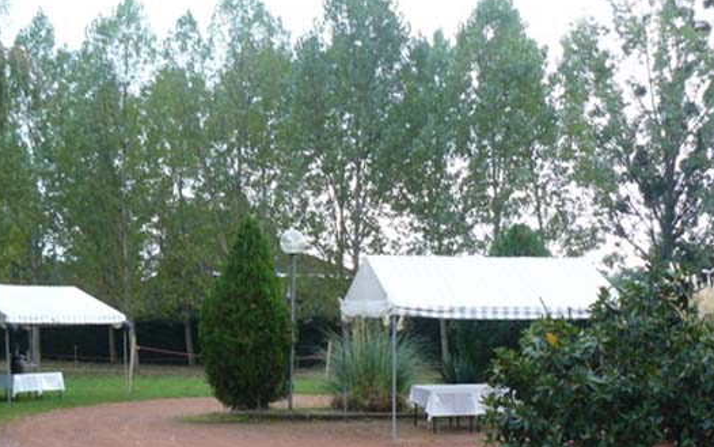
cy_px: 359
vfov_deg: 22.1
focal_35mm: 58
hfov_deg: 34.9
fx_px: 1129
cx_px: 270
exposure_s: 1/30
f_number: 2.8
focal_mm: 6
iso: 100
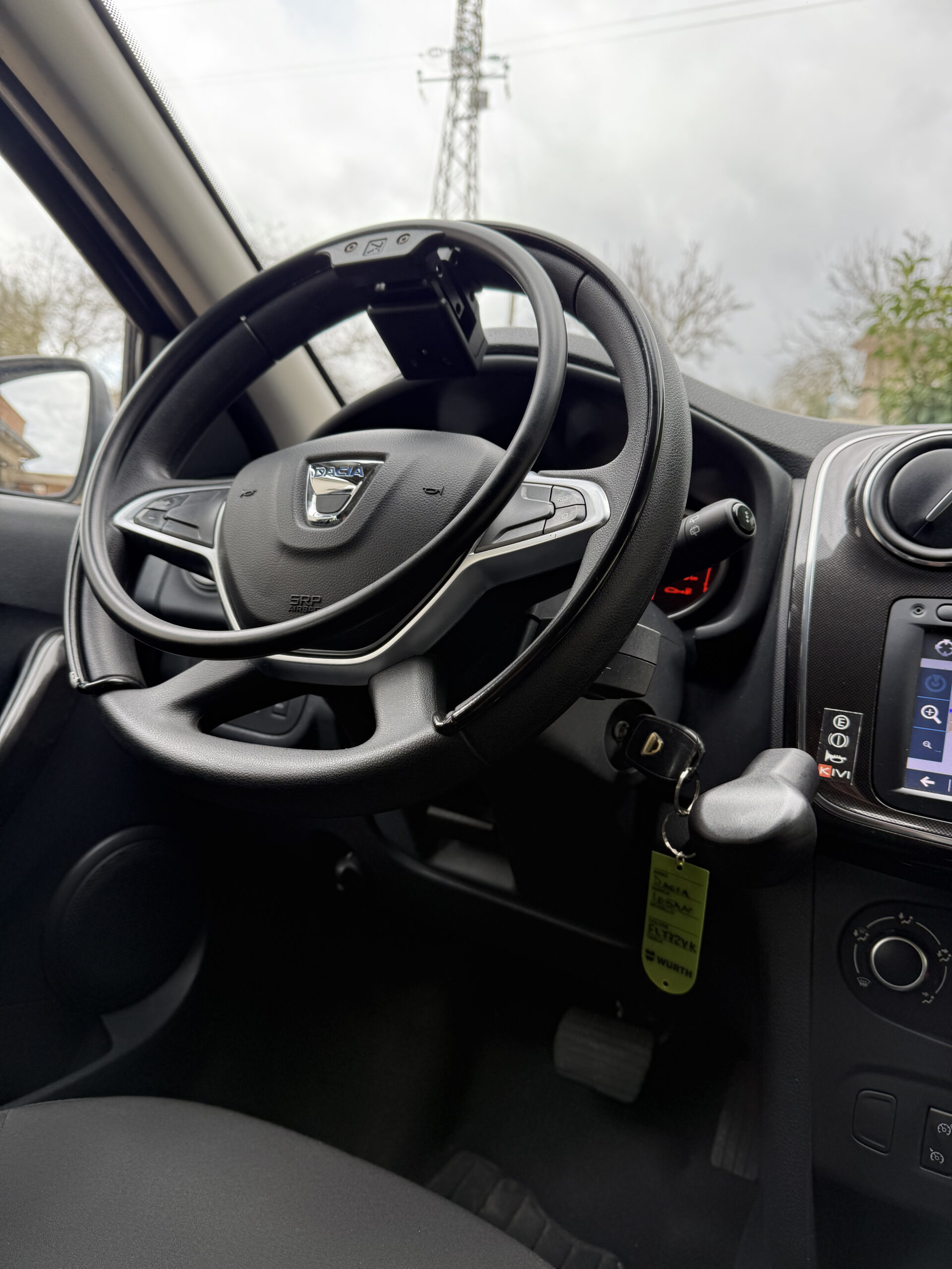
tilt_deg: -7.0
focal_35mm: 24
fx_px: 880
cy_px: 634
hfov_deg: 56.8
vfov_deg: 71.6
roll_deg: -4.7
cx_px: 476
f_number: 1.78
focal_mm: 6.76
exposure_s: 1/121
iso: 50
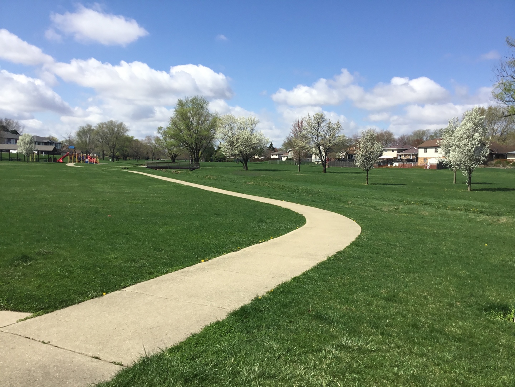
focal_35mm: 31
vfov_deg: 45.4
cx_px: 258
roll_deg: -1.9
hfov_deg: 58.4
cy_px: 194
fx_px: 461
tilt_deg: -3.5
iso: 25
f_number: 2.4
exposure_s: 1/1481
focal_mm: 3.3
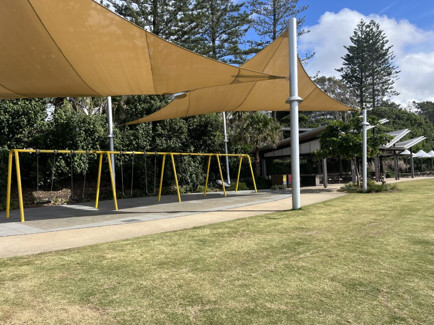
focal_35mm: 26
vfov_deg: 53.1
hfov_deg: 67.3
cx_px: 217
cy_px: 162
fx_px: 326
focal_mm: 5.7
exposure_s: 1/2571
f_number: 1.5
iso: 50
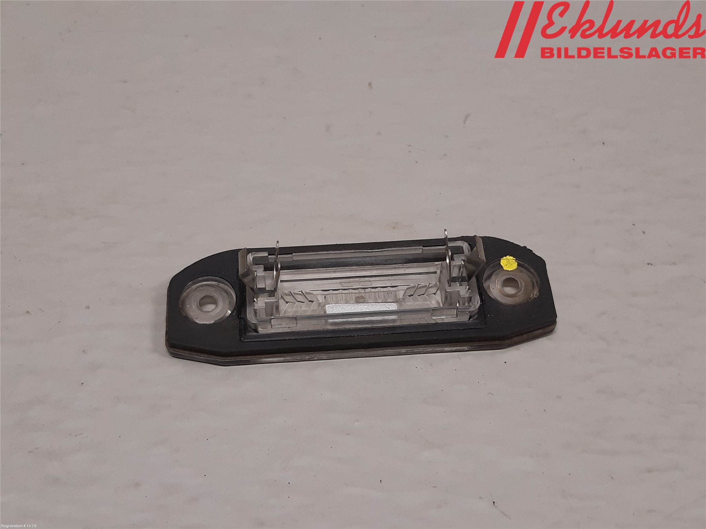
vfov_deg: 53.1
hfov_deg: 67.3
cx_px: 353
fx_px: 530
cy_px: 264
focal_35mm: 26
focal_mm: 3.93
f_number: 1.7
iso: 100
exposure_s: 1/50
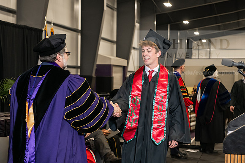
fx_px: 449
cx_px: 122
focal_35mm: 66
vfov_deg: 20.6
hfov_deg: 30.5
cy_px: 82
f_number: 5
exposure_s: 1/200
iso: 2500
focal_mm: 66
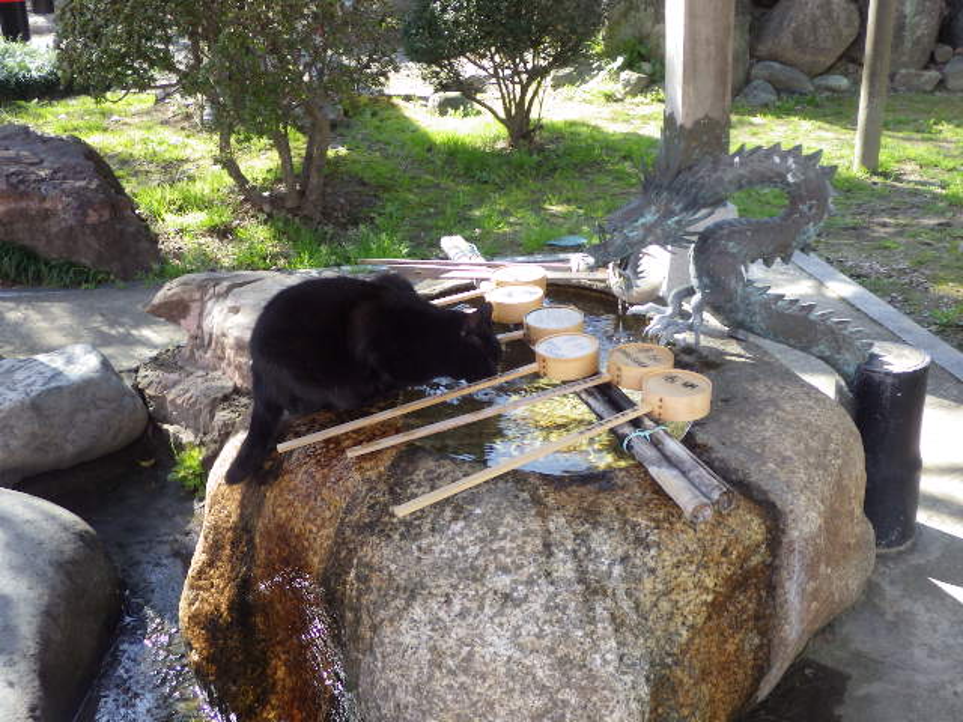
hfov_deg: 42.9
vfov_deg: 32.9
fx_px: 1224
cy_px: 361
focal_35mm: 44
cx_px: 482
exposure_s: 1/80
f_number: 4
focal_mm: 7.9
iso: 125
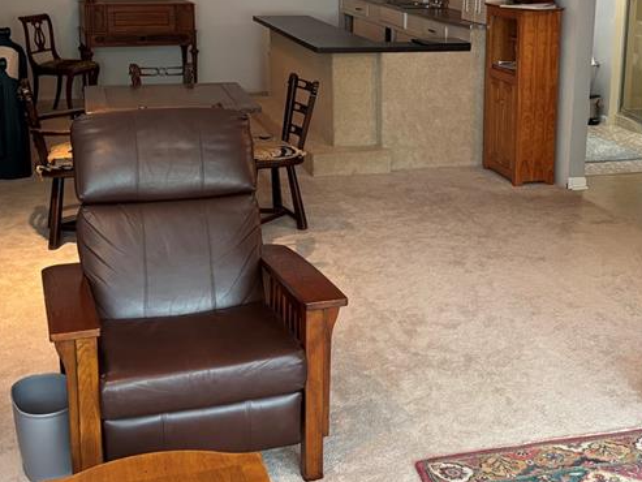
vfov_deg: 26.8
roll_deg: -1.7
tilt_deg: -12.1
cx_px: 428
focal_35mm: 54
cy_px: 141
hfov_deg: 35.2
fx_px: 1002
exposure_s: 1/60
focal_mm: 5.96
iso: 250
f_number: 1.6
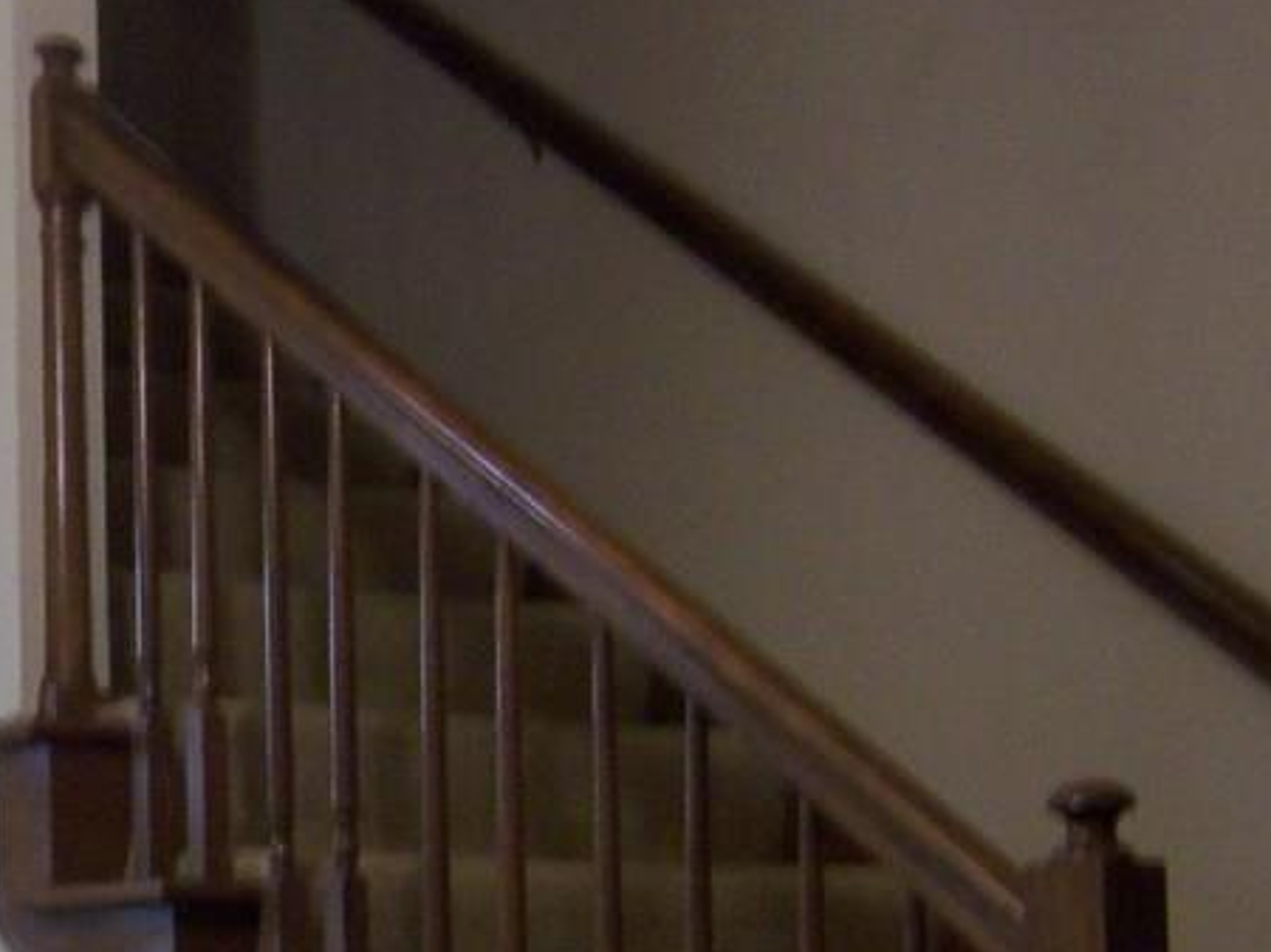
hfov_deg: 23.0
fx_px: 3009
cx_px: 34
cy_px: 890
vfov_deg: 17.7
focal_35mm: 82
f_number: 2.8
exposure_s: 1/8
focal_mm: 5.6
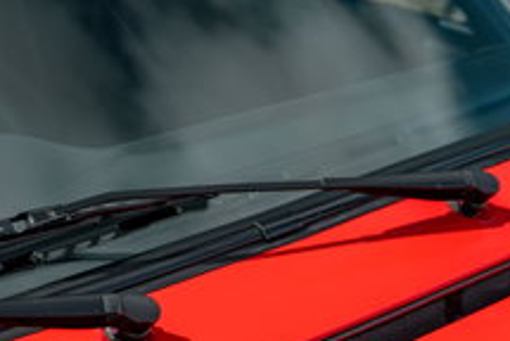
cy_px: 220
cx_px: 13
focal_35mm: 114
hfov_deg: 17.5
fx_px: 1617
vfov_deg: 12.0
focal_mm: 32
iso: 100
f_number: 2.8
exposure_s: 1/1250
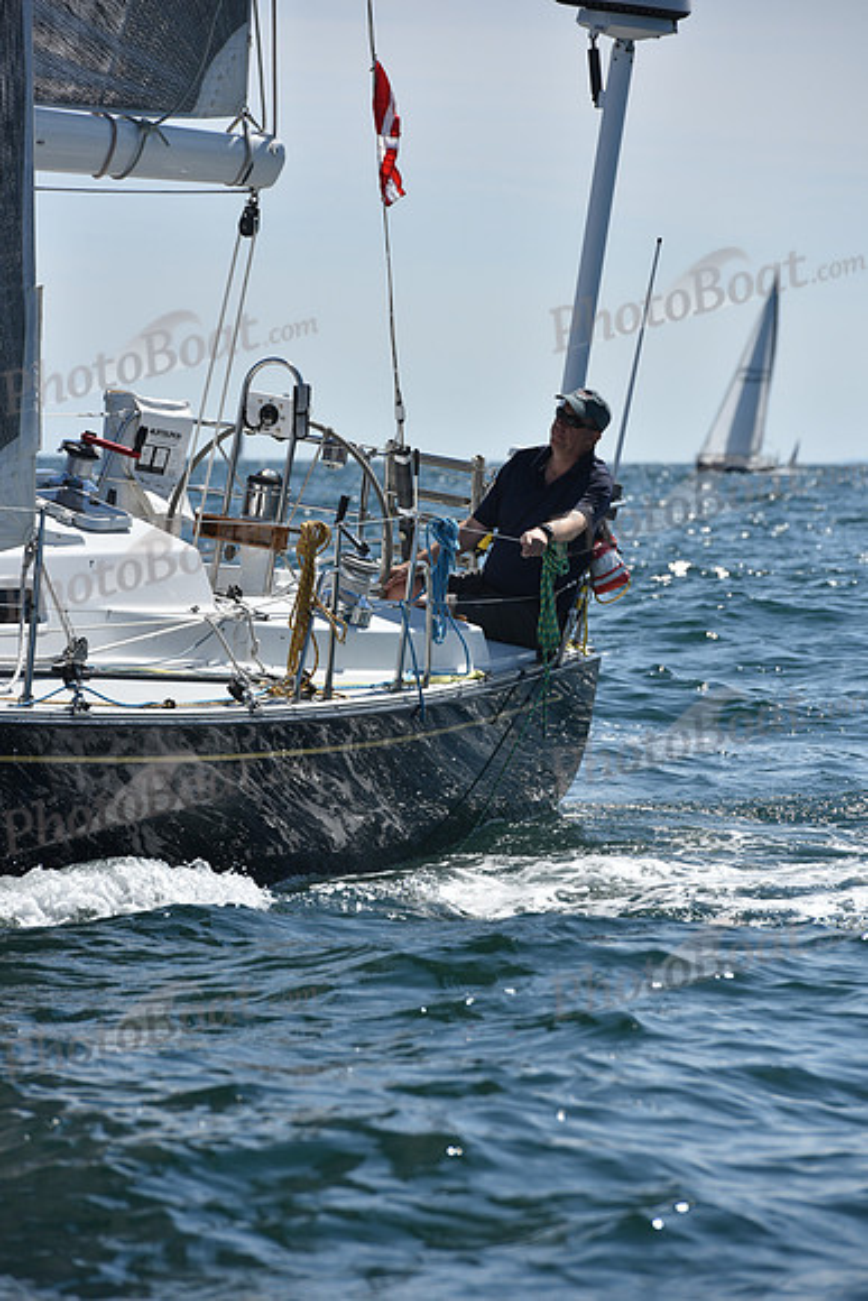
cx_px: 434
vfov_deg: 10.3
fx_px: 7228
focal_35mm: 200
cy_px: 650
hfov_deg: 6.9
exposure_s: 1/1600
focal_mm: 200
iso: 250
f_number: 8
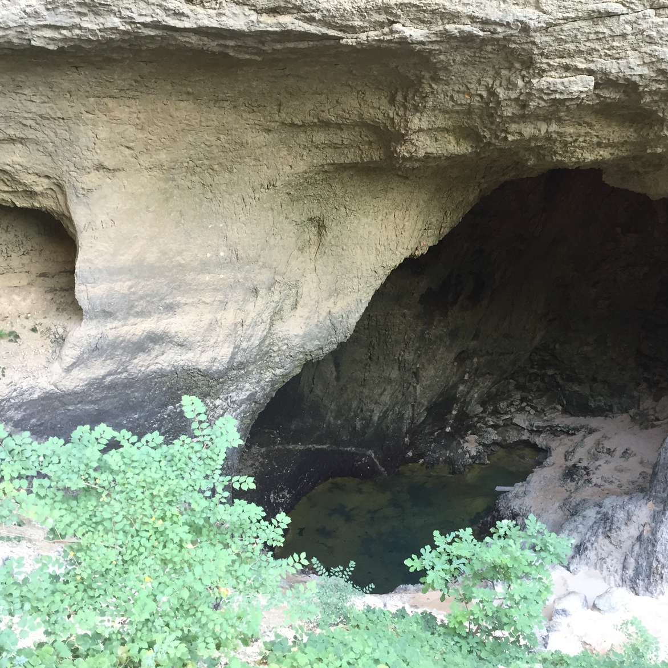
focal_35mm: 35
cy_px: 333
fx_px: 764
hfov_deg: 46.9
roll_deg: -0.1
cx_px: 401
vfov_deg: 47.2
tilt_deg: -18.8
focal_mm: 4.15
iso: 50
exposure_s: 1/33
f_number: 2.2
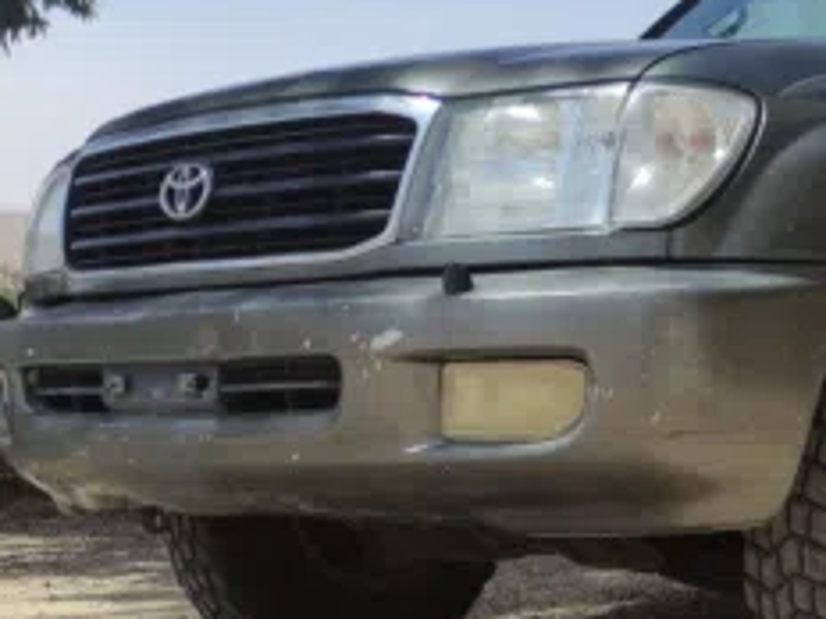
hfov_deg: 25.0
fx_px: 1646
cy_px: 473
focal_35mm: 69
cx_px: 1025
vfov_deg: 21.1
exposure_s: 1/1473
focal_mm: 5.43
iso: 100
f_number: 1.89
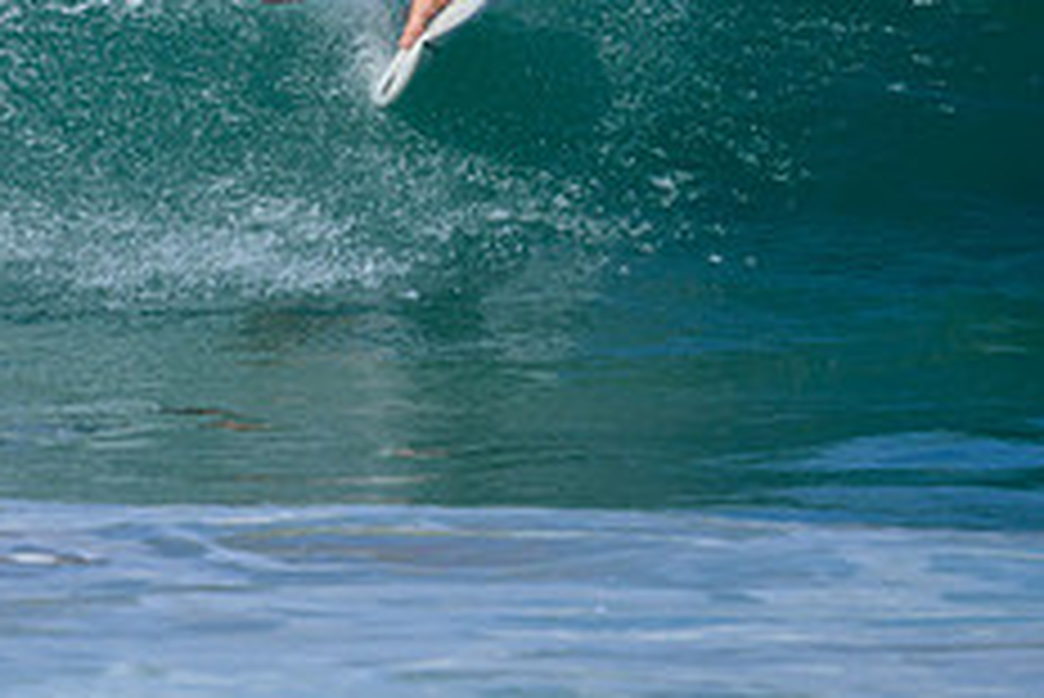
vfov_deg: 0.7
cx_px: 63
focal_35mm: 2001
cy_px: 7
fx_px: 58063
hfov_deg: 1.0
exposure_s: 1/2500
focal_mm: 800
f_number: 6.3
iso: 250
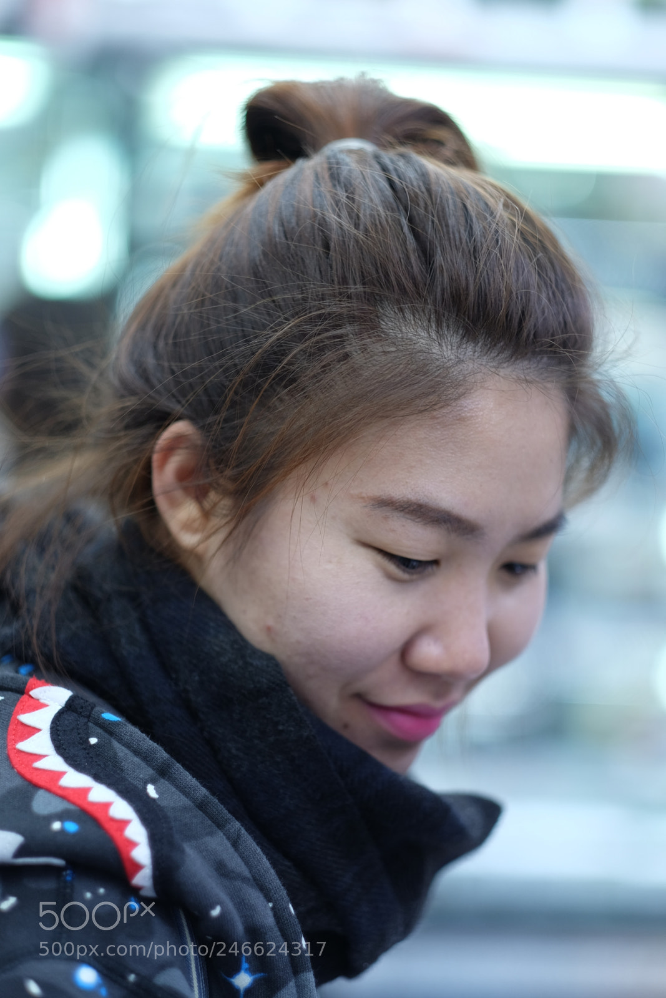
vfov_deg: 24.2
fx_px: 2330
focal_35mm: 84
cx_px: 333
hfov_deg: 16.3
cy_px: 499
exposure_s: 1/210
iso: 200
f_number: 1.2
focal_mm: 56
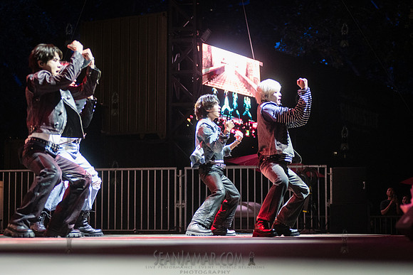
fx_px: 988
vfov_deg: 15.9
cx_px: 198
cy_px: 137
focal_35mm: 86
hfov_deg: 23.6
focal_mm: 80
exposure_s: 1/640
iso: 4000
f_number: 2.8
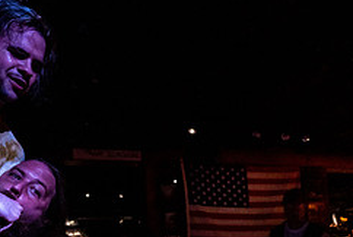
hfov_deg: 48.4
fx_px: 393
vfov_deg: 31.4
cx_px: 179
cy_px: 227
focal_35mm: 40
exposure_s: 1/200
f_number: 2.8
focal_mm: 14
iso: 2000
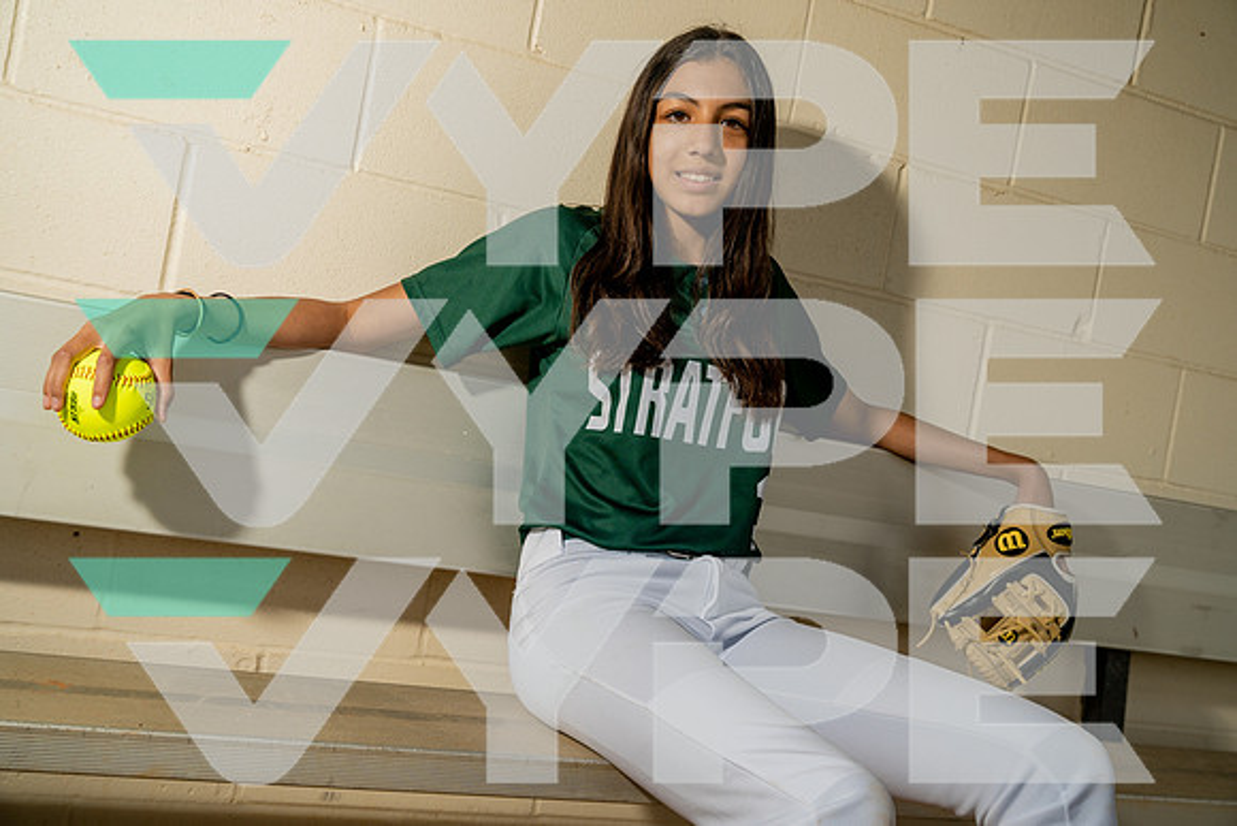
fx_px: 1375
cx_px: 618
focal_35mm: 40
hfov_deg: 48.4
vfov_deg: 33.4
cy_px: 413
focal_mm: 40
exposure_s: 1/250
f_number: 4.5
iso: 250
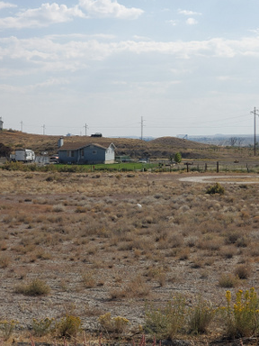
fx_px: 648
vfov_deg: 29.8
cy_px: 185
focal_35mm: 65
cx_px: 150
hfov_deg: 22.6
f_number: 2.4
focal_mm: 6
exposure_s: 1/1449
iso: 50
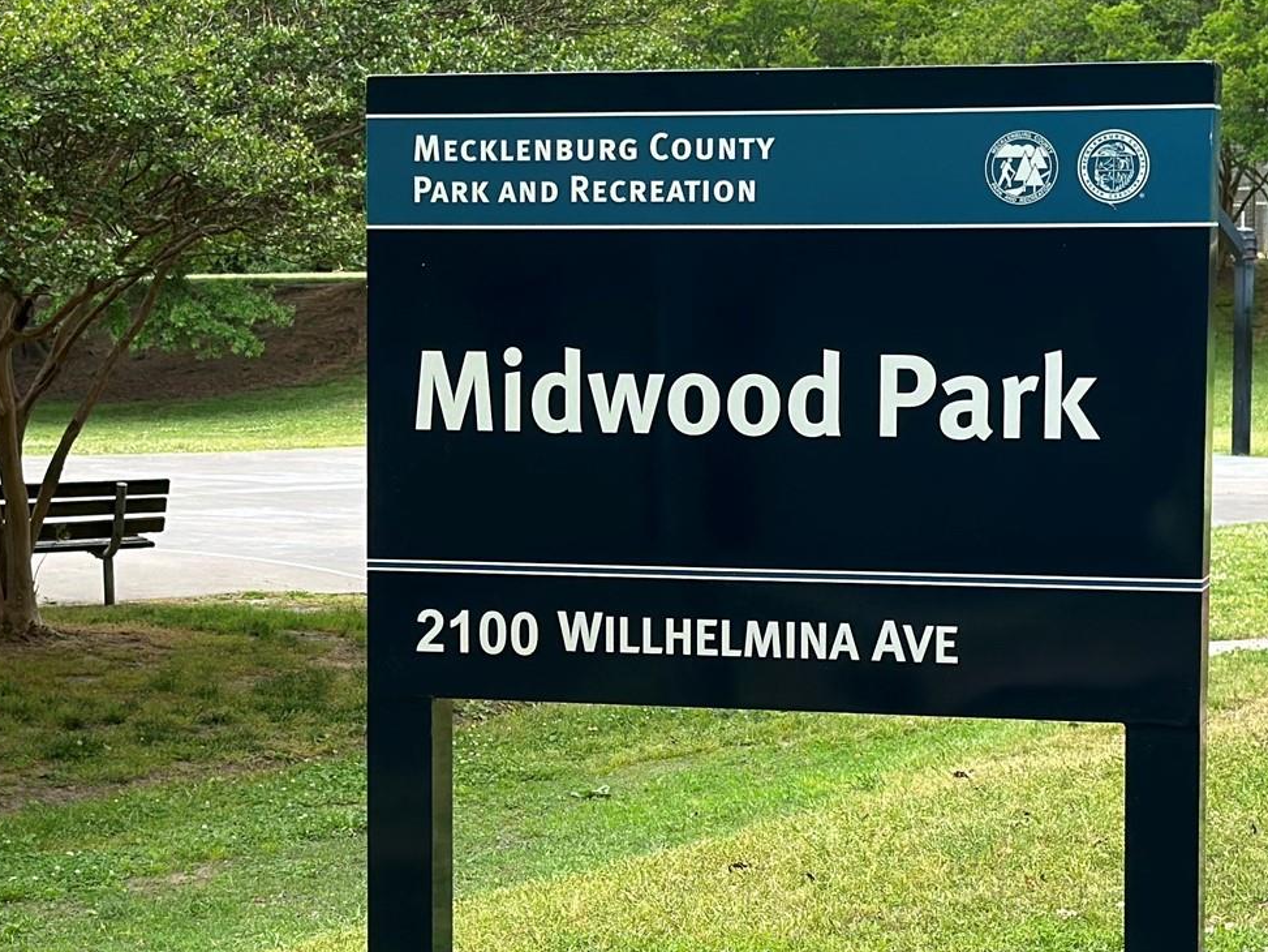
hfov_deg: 19.4
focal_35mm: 101
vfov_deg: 14.6
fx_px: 3700
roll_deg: -0.7
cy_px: 578
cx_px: 504
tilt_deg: -4.5
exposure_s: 1/1030
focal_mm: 6.86
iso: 80
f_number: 1.78
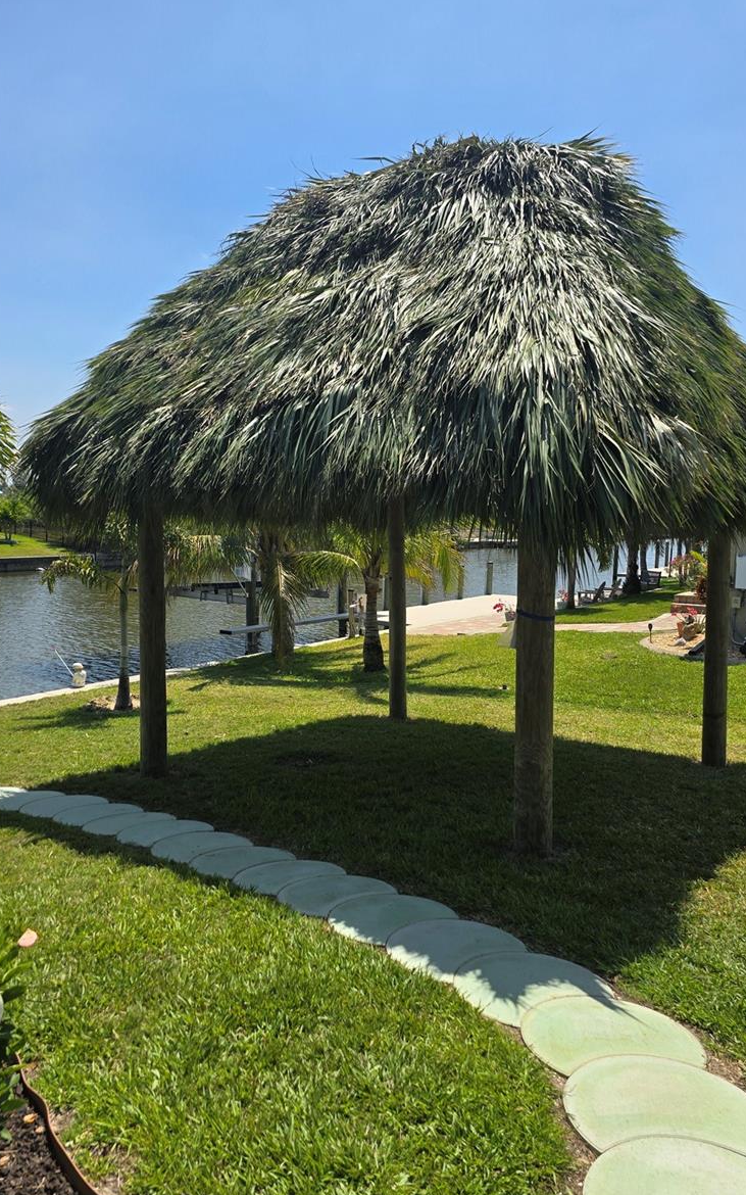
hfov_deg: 49.3
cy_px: 592
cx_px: 362
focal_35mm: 25
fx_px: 813
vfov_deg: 72.6
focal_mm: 6.3
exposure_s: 1/859
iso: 12
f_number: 1.7
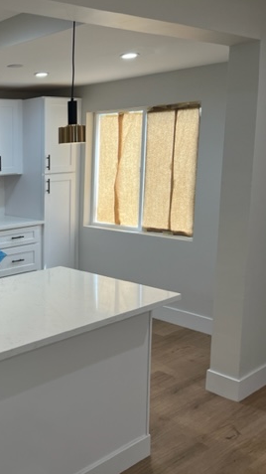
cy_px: 237
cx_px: -44
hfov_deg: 27.8
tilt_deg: -11.2
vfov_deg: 52.8
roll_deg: +1.8
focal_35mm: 38
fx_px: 477
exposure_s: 1/120
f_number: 1.5
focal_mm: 5.7
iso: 50
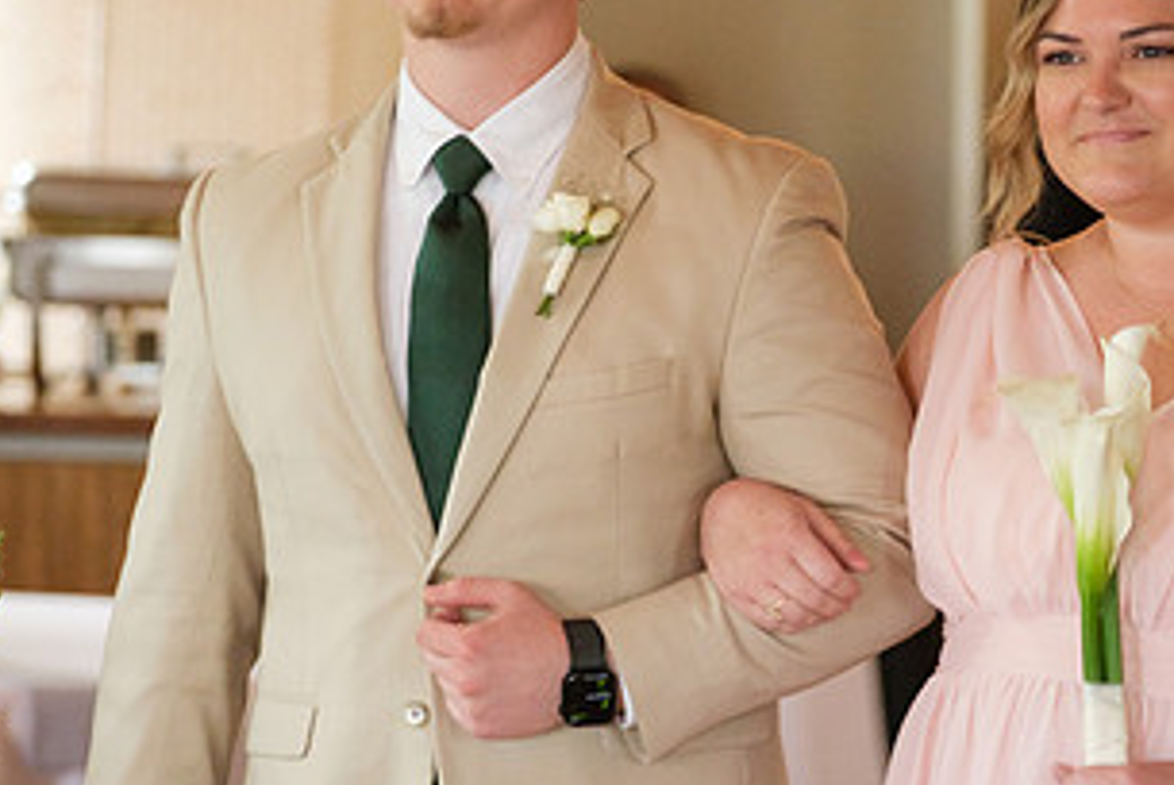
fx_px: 8813
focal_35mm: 270
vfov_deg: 5.1
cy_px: 402
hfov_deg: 7.6
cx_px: 789
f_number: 2.8
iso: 800
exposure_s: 1/125
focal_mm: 94.5
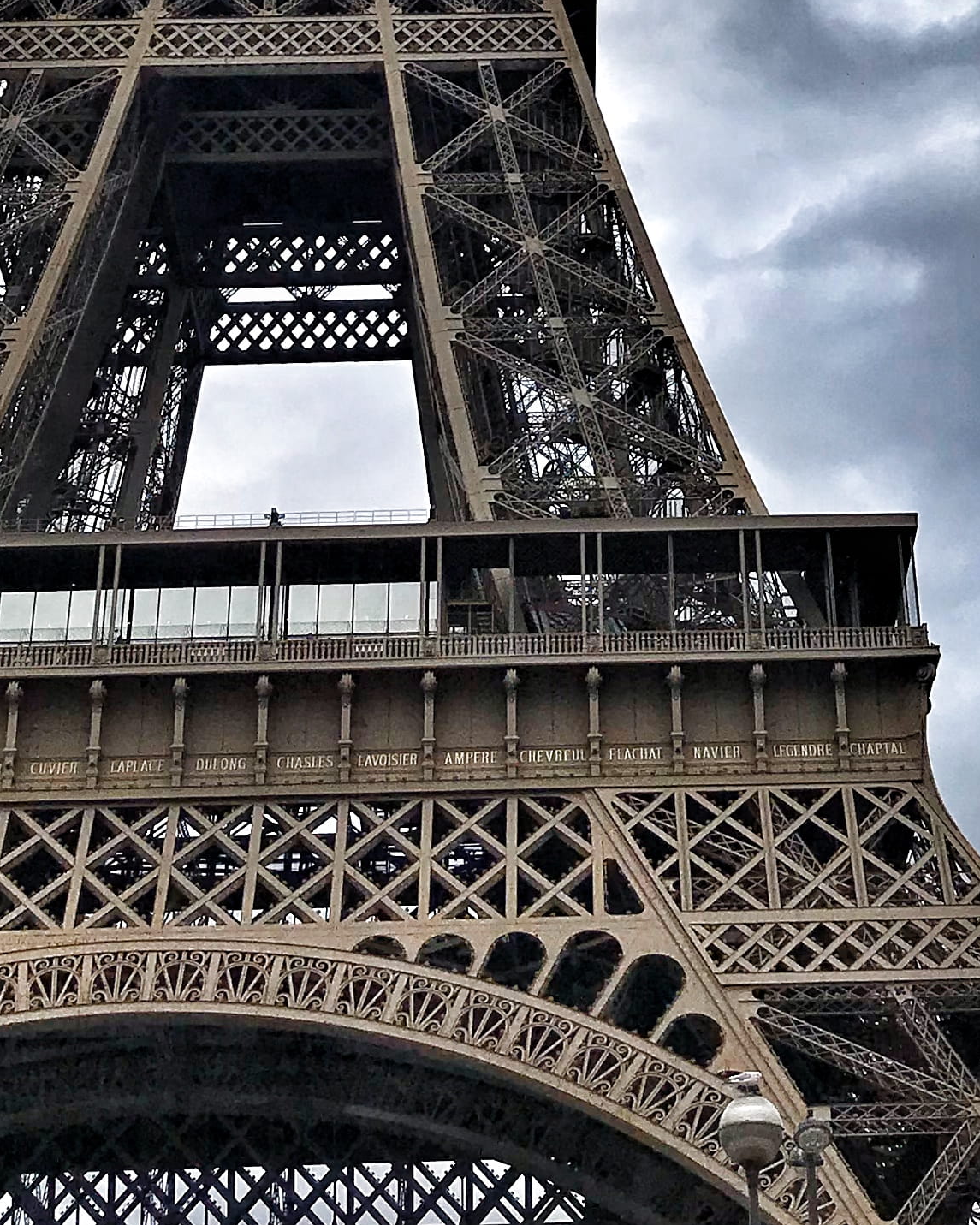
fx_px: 2791
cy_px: -146
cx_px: 621
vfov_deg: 23.2
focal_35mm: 77
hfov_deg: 19.9
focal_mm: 3.99
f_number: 1.8
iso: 20
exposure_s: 1/1520
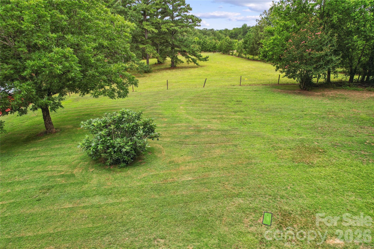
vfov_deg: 57.2
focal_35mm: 22
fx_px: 229
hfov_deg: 78.6
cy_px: 124
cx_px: 187
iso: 110
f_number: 2.8
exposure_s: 1/60
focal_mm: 8.4
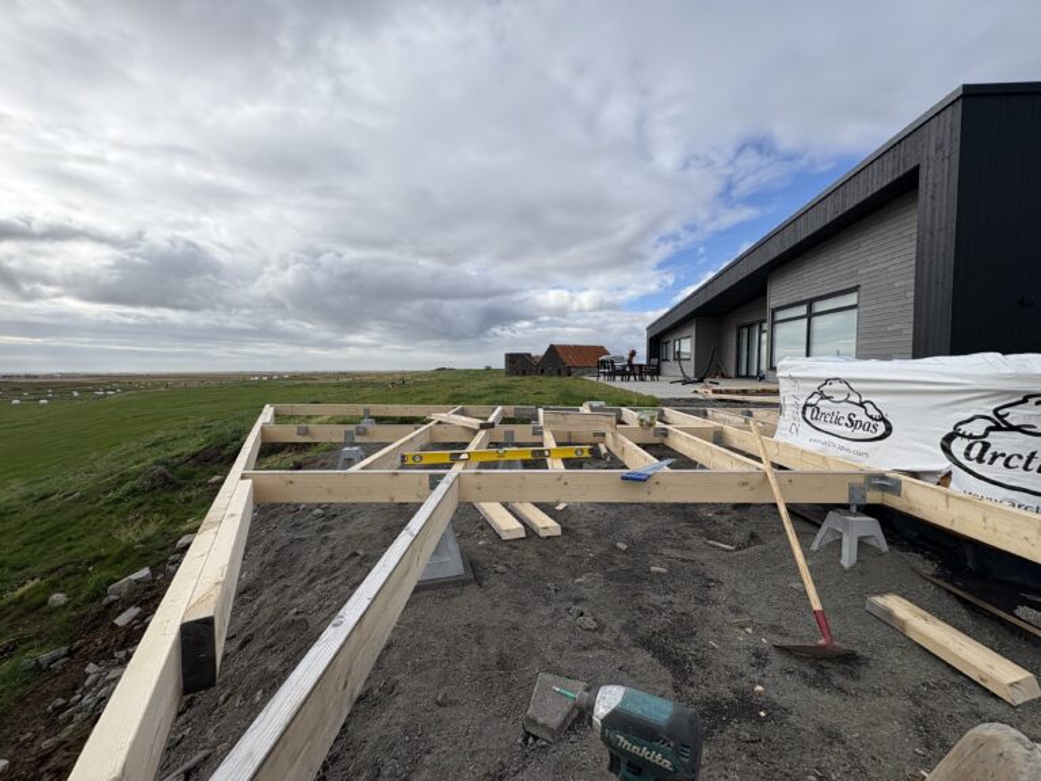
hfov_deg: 102.1
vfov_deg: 85.7
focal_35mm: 14
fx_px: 421
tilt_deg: -4.8
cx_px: 520
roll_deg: +0.7
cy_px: 390
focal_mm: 2.22
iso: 50
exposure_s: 1/1709
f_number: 2.2
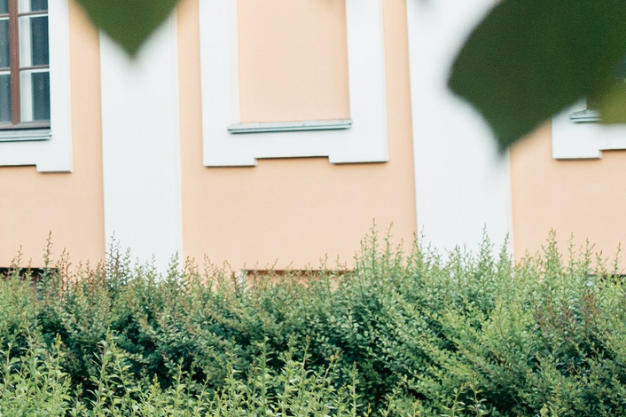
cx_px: -176
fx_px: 2207
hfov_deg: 15.4
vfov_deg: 10.6
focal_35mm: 127
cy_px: -64
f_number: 3.2
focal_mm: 35
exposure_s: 1/160
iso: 640
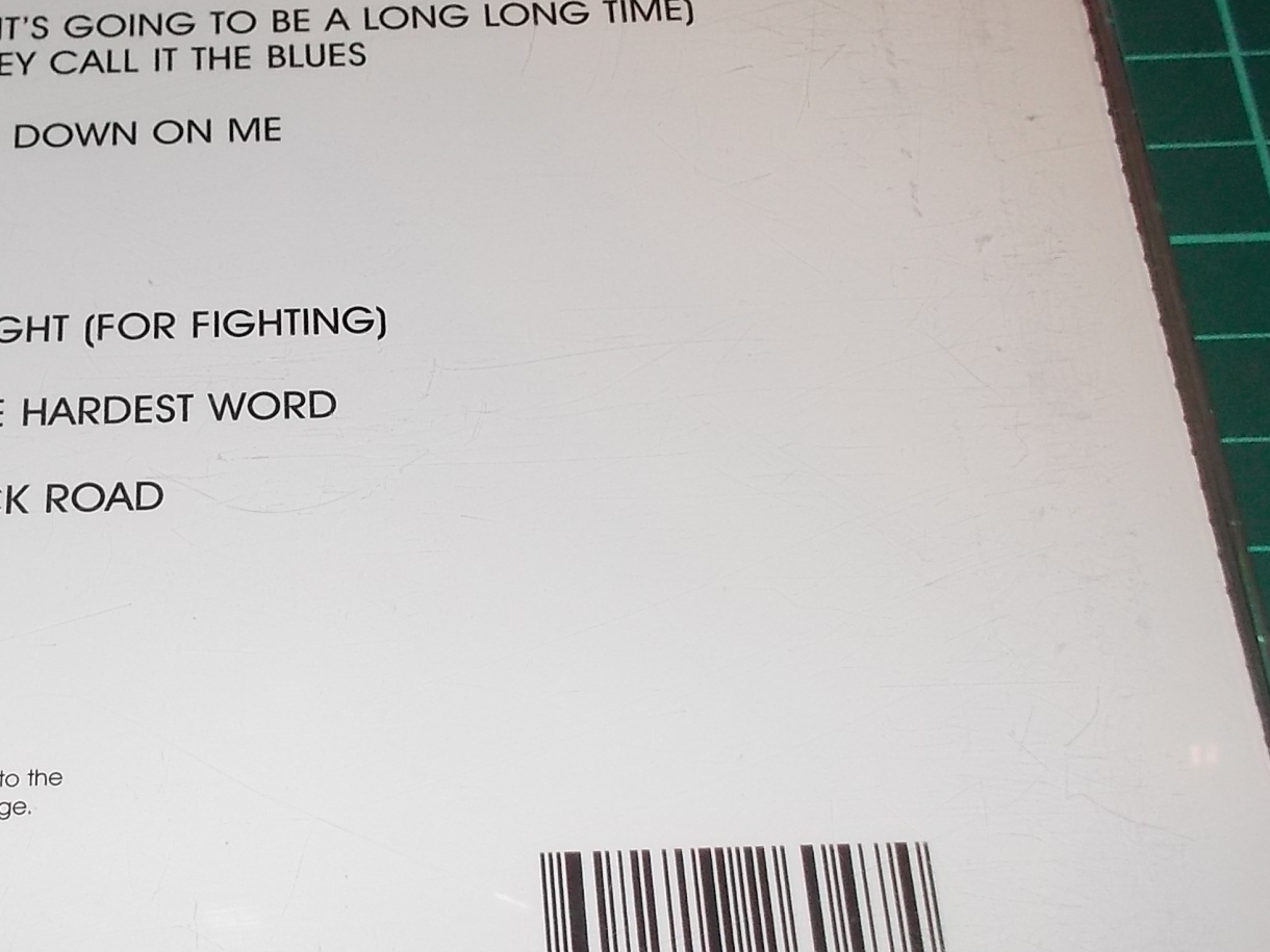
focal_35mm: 54
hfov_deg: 34.9
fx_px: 1981
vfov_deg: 27.0
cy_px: 569
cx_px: 341
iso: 200
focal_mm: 4.1
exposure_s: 1/30
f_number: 3.3
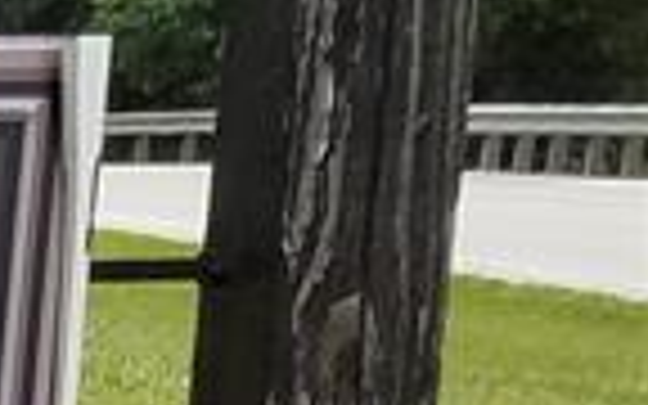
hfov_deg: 8.1
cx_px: -1652
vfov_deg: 6.5
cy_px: 824
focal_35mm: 196
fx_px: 3461
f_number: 1.7
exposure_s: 1/1928
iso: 40
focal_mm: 4.2
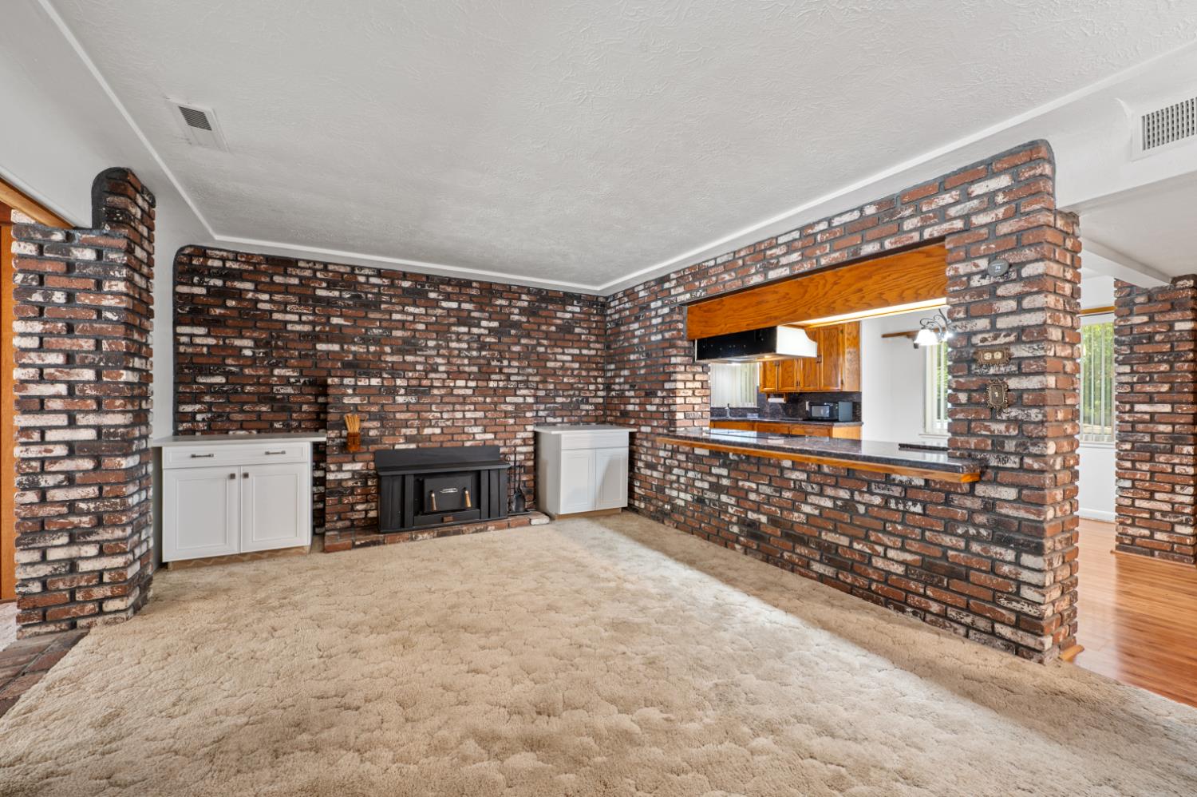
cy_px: 398
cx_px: 598
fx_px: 465
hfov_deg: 104.3
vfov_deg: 81.1
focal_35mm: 14
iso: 250
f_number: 9
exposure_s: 3
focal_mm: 14
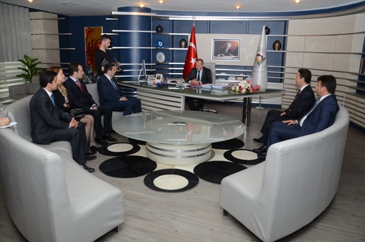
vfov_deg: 47.7
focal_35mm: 27
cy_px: 121
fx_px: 273
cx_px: 182
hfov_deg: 67.5
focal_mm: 18
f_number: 3.5
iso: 500
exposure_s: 1/160
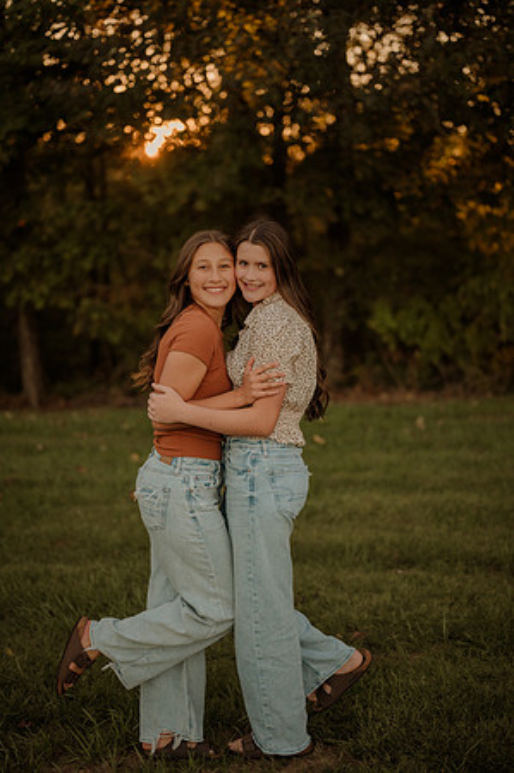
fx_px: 1073
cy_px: 386
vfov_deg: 39.6
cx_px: 257
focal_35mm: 50
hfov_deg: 26.9
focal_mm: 50
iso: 250
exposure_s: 1/640
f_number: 2
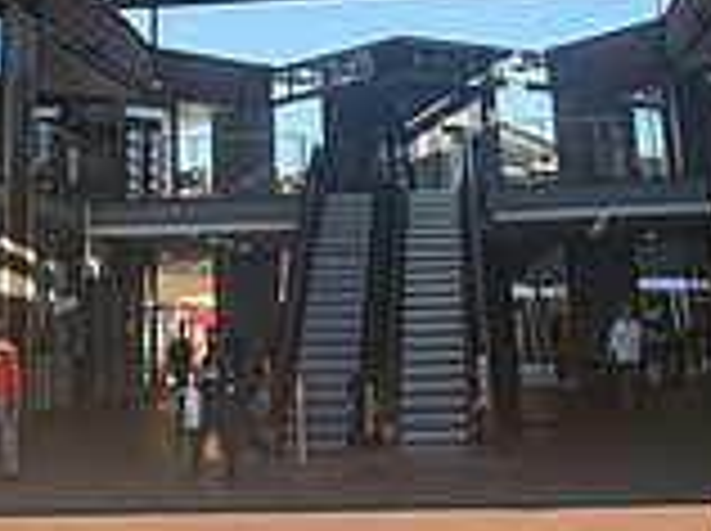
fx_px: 1456
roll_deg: +3.6
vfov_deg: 19.4
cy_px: -112
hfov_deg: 27.4
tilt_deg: +18.2
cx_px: 270
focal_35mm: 71
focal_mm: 2.22
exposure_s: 1/231
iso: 64
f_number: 2.2
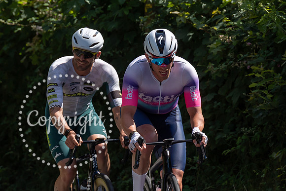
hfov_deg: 3.6
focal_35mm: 575
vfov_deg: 2.4
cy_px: 69
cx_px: 167
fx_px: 4571
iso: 100
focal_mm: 200
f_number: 4.5
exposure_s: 1/1600
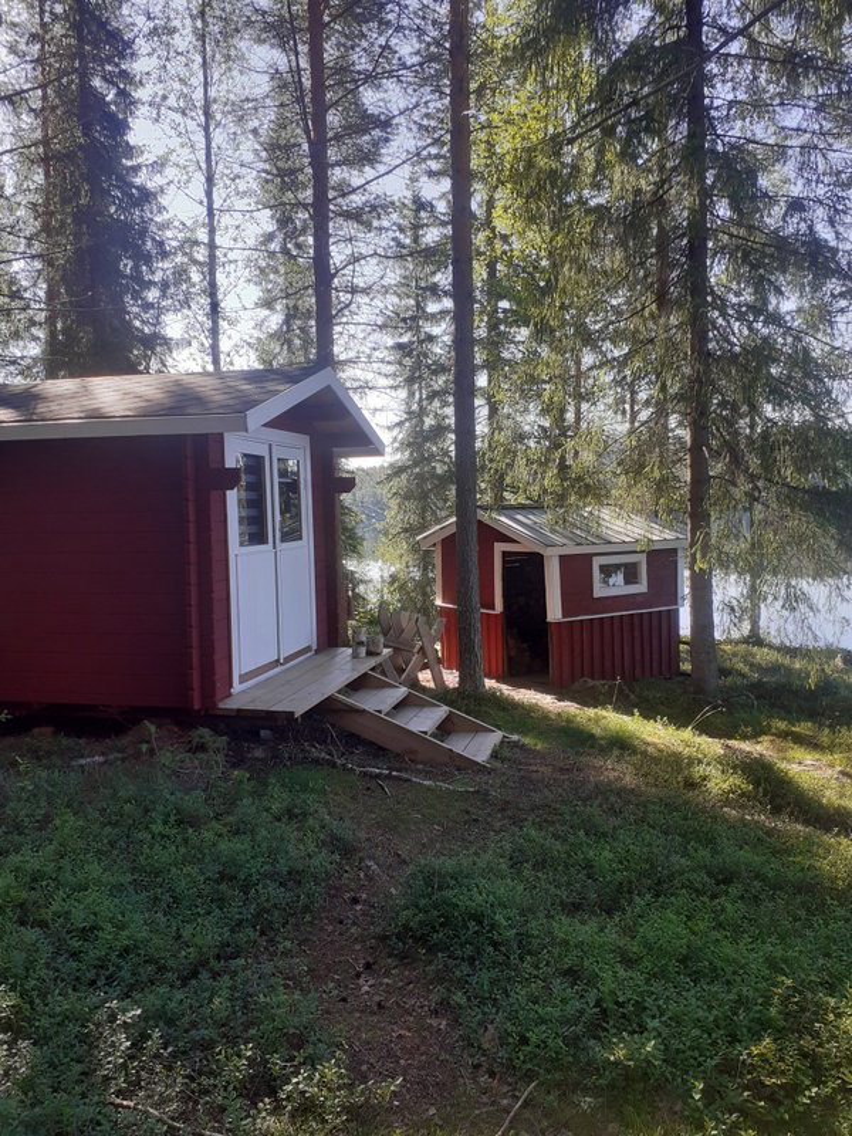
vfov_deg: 65.3
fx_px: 886
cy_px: 568
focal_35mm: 27
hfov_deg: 51.4
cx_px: 426
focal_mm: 3.6
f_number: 1.9
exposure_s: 1/277
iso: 40
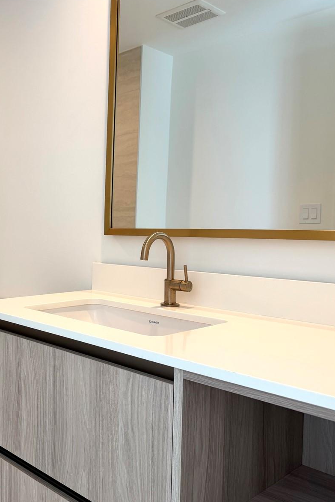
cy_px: 250
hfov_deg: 36.2
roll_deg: -0.4
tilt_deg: -2.4
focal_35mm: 34
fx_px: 475
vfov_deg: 55.8
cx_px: 26
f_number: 1.78
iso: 100
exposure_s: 1/120
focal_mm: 6.76
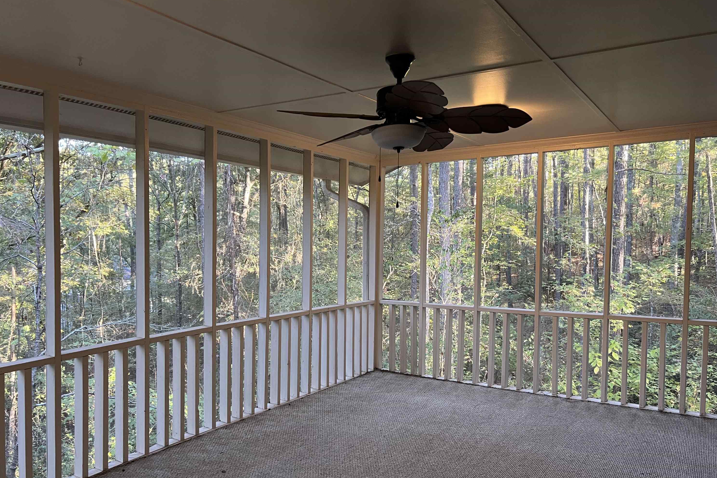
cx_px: 351
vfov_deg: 46.4
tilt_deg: -3.1
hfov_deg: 65.5
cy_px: 244
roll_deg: -0.9
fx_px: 558
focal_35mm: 28
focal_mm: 5.7
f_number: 1.5
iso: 125
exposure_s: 1/66
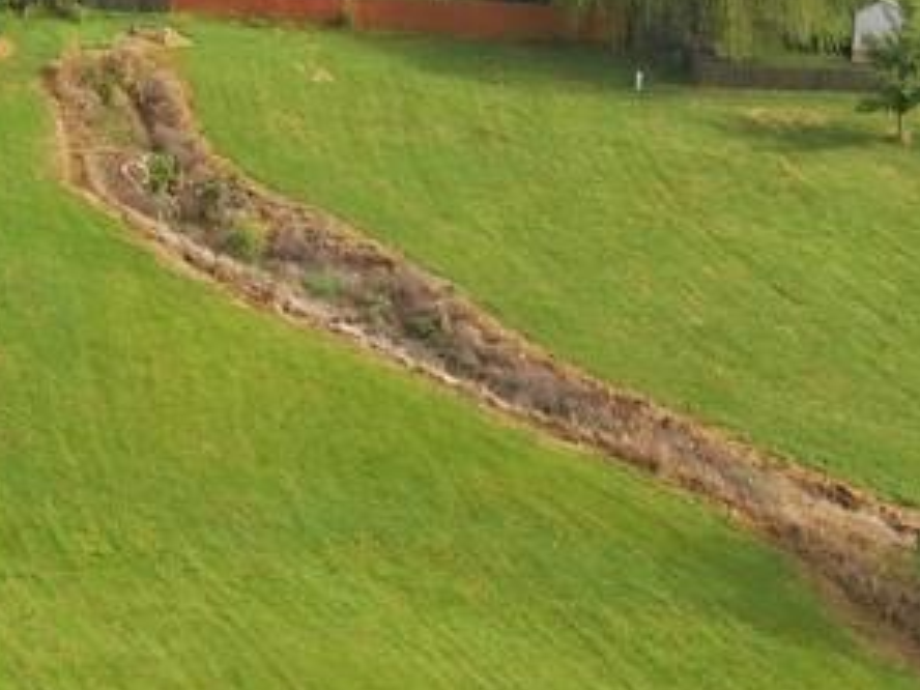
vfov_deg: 16.6
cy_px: -267
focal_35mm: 83
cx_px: -292
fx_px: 2206
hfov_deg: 21.2
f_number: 1.8
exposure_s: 1/2500
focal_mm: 8.7
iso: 100
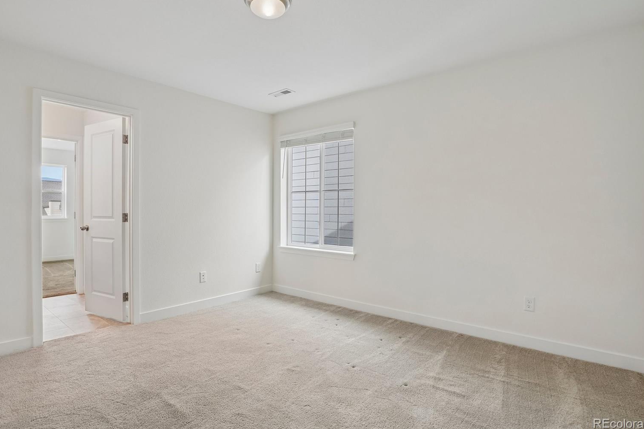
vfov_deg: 68.8
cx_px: 320
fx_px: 314
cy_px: 205
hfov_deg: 91.5
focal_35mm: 18
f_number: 8
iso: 320
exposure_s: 1/30
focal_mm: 11
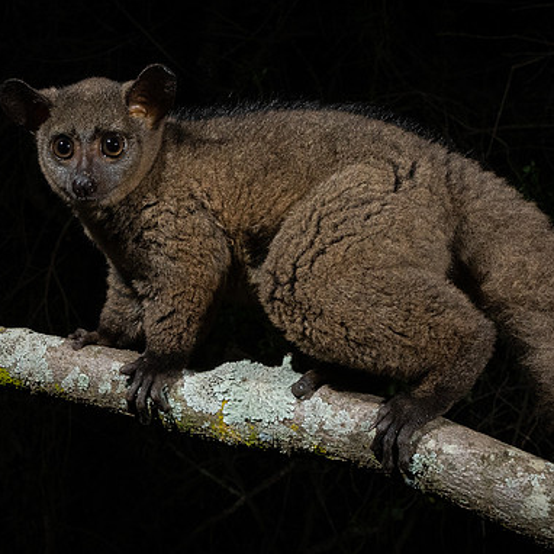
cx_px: 137
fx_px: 1322
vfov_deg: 23.6
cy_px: 234
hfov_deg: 23.4
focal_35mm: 73
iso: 800
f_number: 16
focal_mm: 24
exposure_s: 1/200
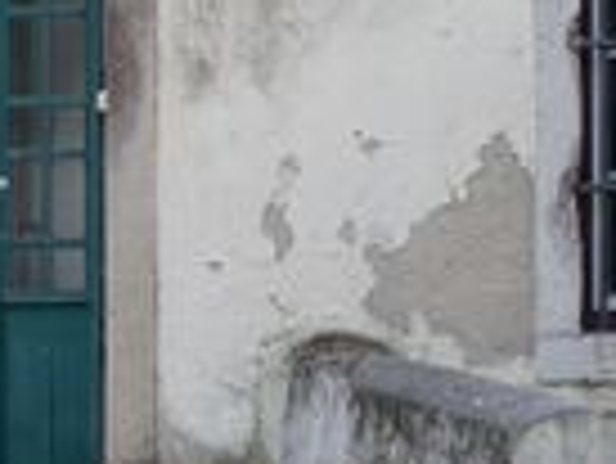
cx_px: -202
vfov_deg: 11.8
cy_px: 144
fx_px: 2244
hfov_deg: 14.9
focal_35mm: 126
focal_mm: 35
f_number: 4
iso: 1600
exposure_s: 1/160
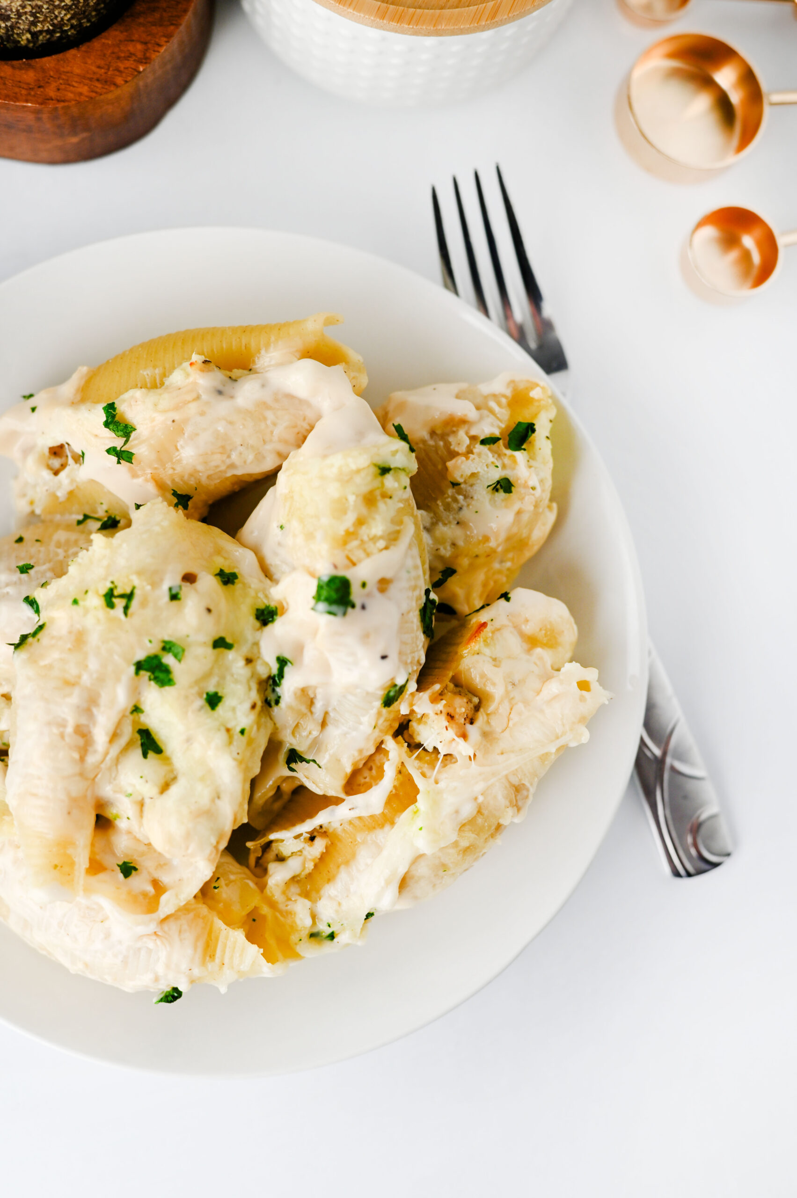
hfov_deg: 27.0
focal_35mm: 50
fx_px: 1663
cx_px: 398
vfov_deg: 39.6
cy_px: 599
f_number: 4
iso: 280
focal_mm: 50
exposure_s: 1/160
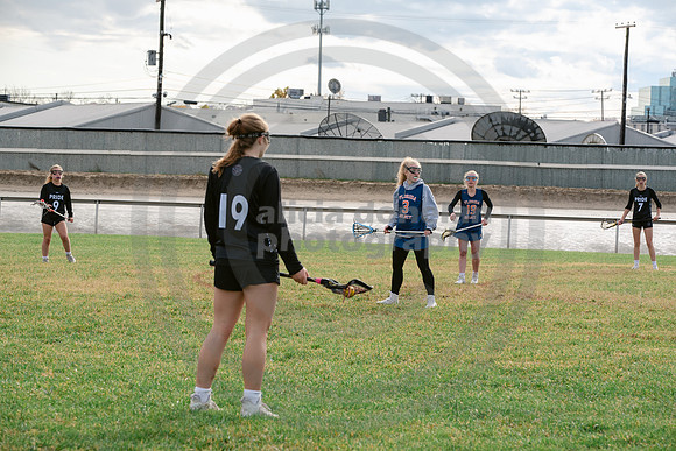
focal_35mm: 122
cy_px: 226
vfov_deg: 11.2
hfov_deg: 16.8
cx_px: 338
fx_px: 2291
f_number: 7.1
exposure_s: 1/800
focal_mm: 122
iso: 400
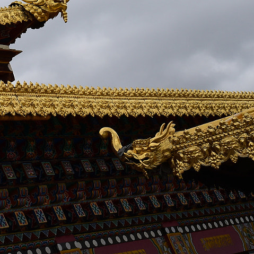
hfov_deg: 14.9
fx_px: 883
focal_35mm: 106
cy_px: -4
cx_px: -157
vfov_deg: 16.0
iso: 200
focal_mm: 25
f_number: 9
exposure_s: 1/250
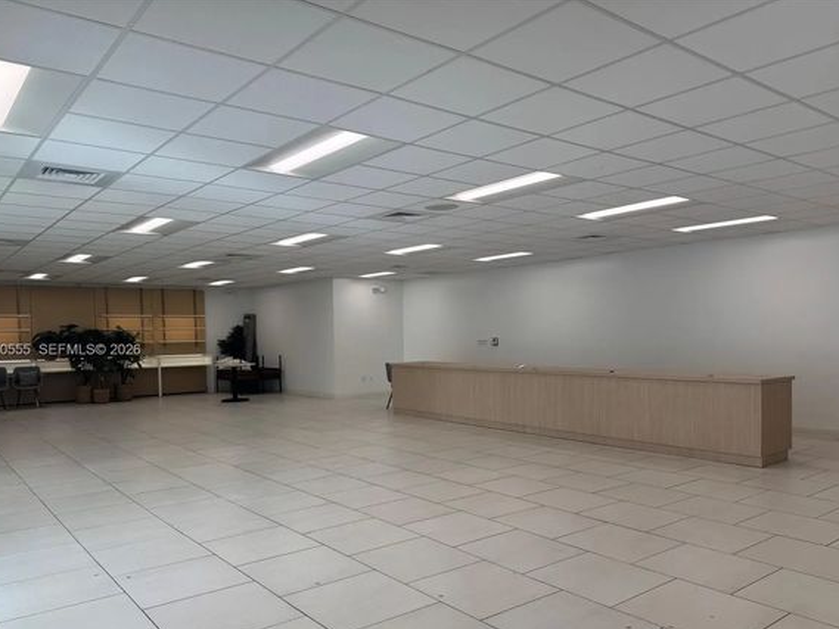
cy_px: 351
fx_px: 655
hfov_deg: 65.3
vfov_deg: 51.3
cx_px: 429
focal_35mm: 27
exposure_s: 1/448
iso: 80
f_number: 1.78
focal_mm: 6.76
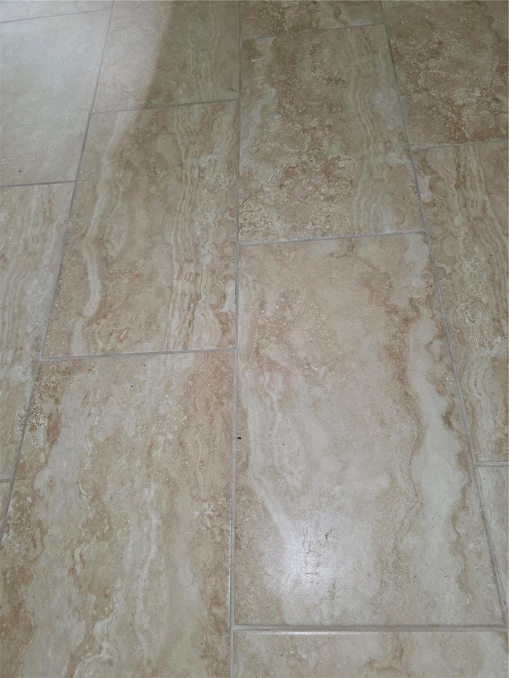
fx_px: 451
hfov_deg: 58.9
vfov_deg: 73.9
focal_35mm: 23
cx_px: 254
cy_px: 339
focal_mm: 6.3
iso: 50
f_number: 1.7
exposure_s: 1/60
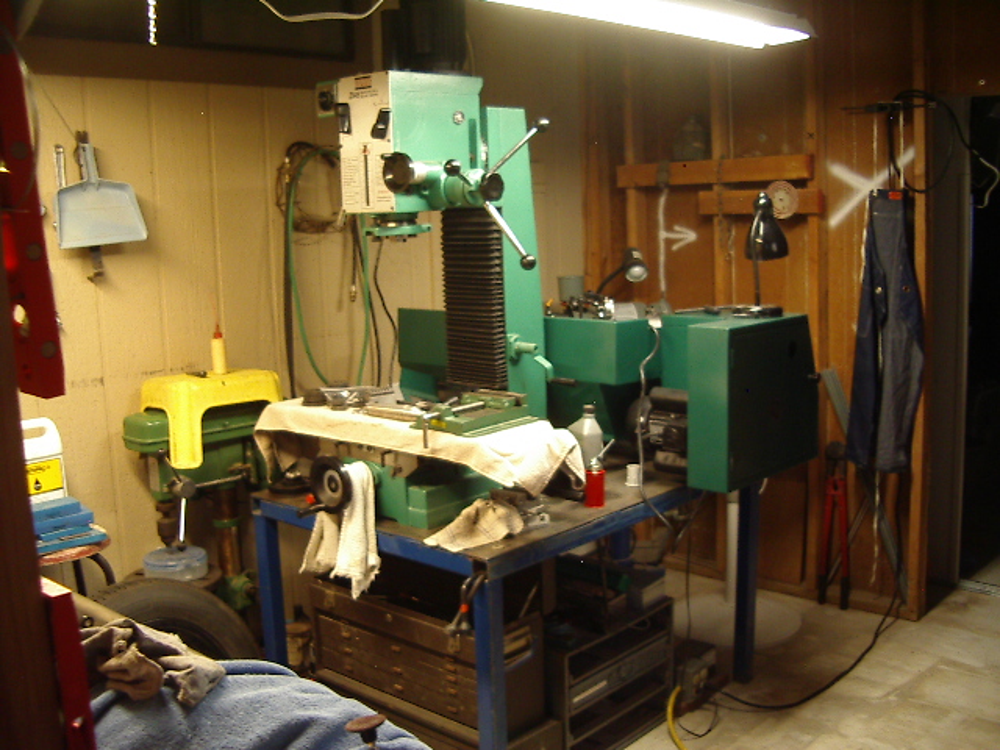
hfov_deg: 49.0
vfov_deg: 37.7
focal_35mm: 38
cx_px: 500
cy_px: 375
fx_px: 1098
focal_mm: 5.8
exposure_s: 1/13
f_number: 2.6
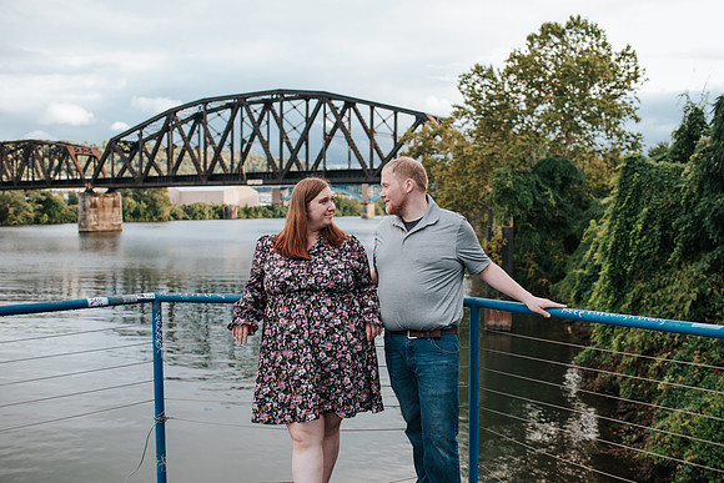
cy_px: 242
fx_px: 719
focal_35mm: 36
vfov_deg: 37.1
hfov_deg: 53.4
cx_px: 362
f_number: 3.2
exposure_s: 1/400
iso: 280
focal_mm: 35
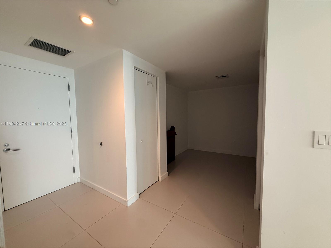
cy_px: 124
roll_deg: +0.6
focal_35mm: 14
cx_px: 166
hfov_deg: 102.1
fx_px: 134
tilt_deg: -2.9
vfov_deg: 85.7
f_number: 2.2
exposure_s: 1/60
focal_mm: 2.22
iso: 320
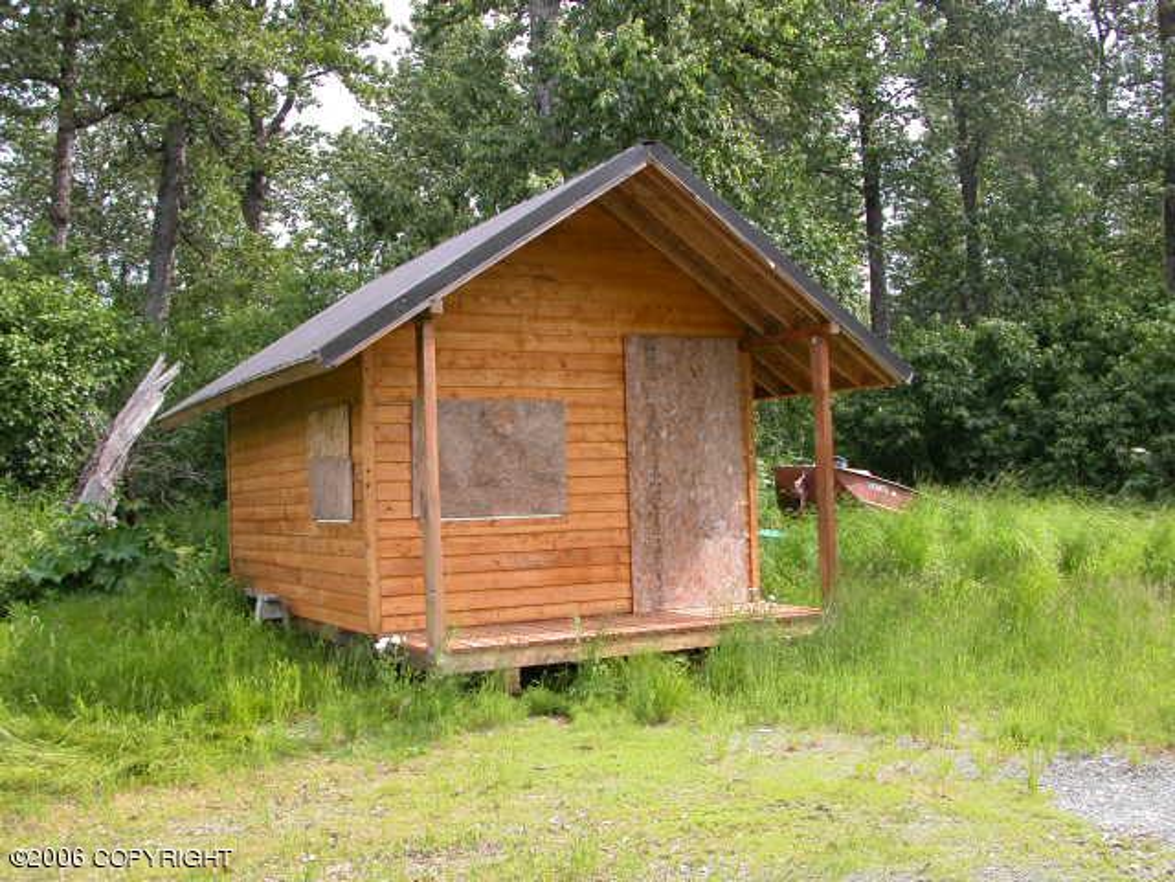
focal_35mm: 35
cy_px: 441
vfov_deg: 40.7
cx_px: 588
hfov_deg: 52.6
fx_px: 1188
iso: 100
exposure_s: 1/156
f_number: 4.5
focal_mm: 8.9
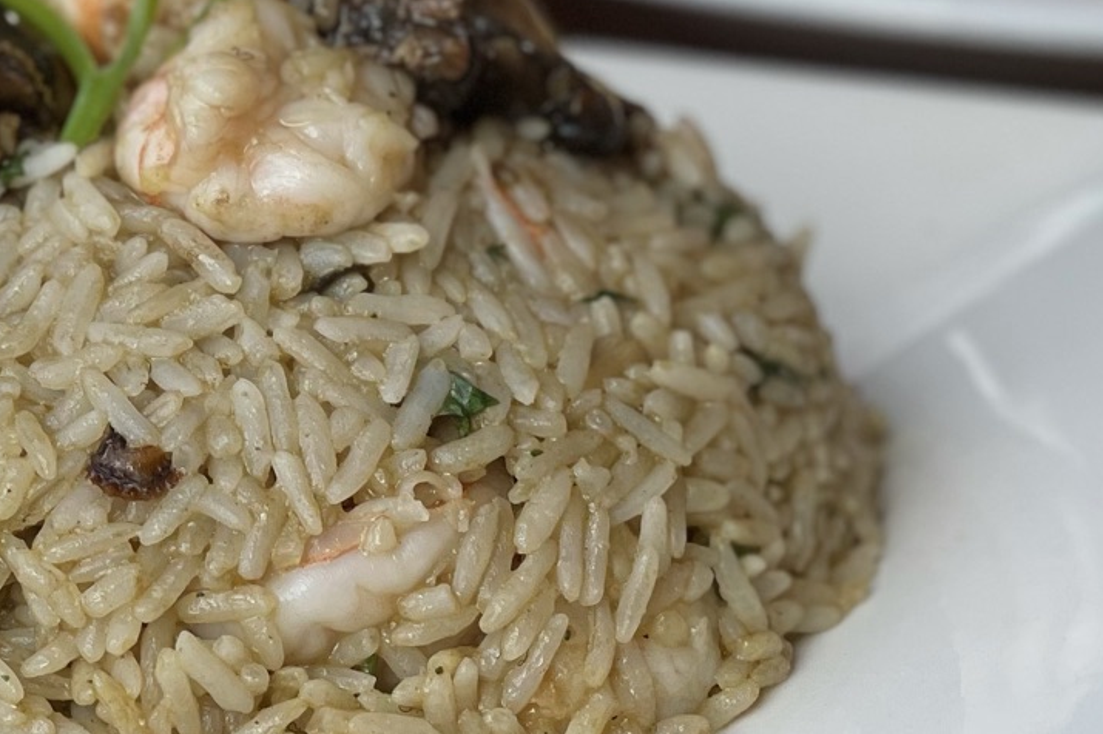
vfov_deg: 8.8
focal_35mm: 155
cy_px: 228
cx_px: 185
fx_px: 4747
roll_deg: -0.5
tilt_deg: -20.4
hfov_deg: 13.2
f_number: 2
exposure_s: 1/461
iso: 25
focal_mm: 6
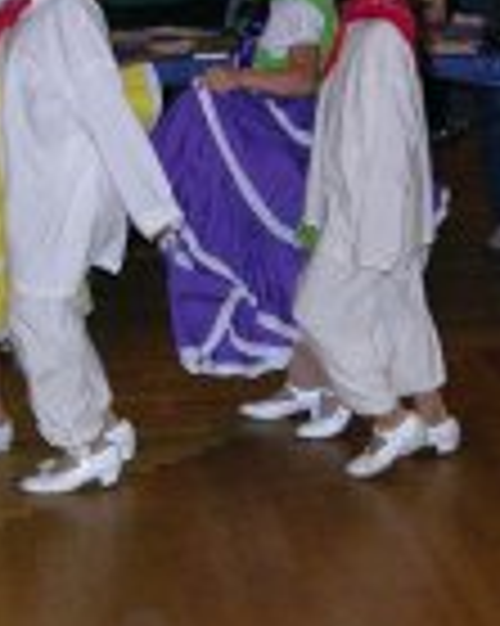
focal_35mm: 137
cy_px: 390
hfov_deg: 11.2
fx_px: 2537
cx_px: 135
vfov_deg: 14.1
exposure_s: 1/60.1
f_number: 2.8
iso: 200
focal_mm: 8.9
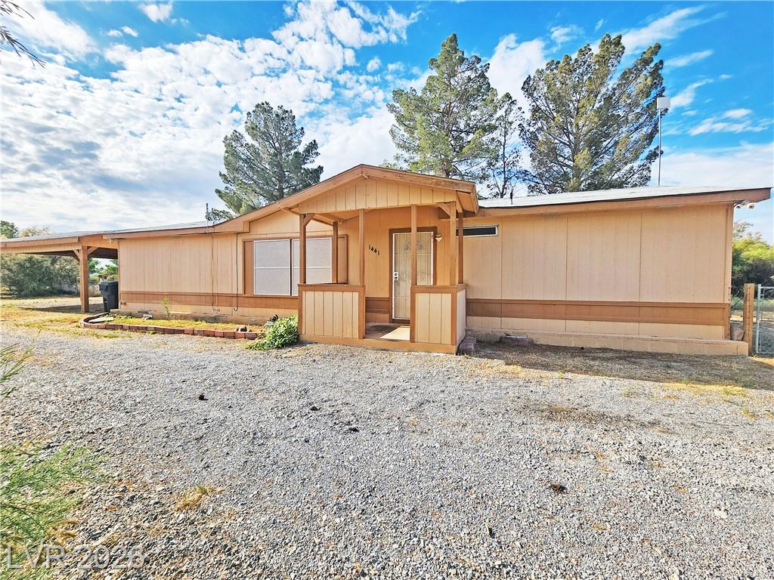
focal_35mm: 13
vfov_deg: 89.9
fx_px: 291
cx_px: 387
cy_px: 290
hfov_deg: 106.2
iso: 50
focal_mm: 2.2
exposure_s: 1/2737
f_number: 2.2
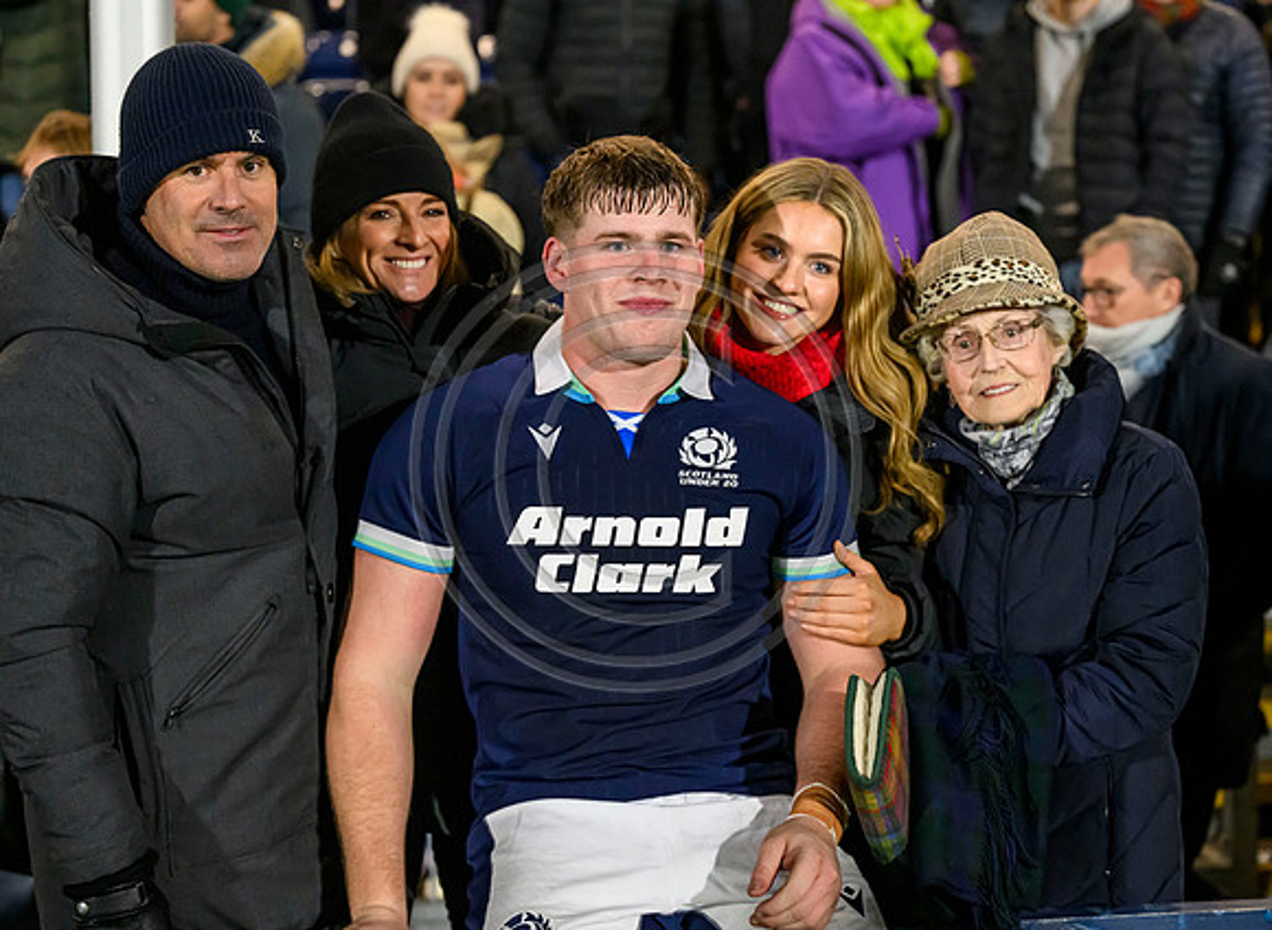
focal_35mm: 75
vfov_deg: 19.4
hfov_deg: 26.4
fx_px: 2713
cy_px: 465
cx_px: 698
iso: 6400
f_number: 3.2
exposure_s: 1/500
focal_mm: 70
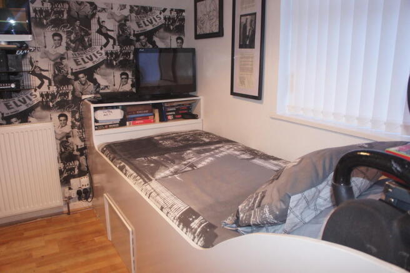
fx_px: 307
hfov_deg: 67.4
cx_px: 205
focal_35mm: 27
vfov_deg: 47.8
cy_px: 136
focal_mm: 18
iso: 1250
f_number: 3.5
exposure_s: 1/60
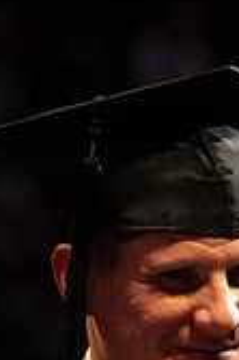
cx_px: 365
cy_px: 362
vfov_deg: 3.0
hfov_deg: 2.0
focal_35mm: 687
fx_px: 6855
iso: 1600
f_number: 4.5
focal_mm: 185
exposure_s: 1/320
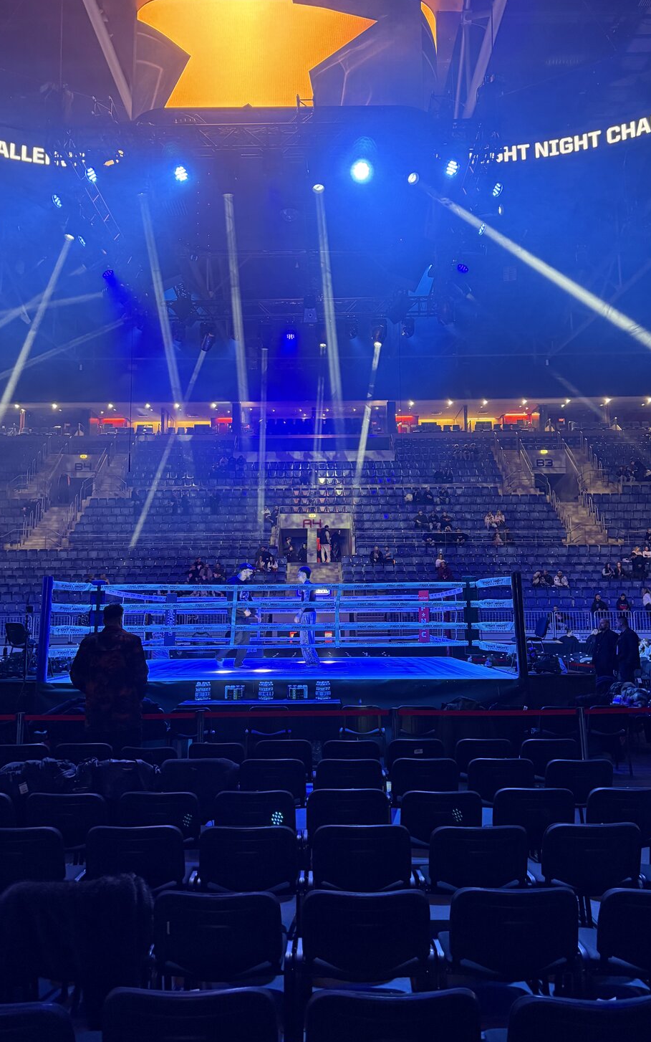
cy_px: 496
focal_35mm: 28
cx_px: 321
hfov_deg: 44.5
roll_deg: +0.7
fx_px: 795
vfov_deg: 66.4
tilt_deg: +8.3
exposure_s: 1/50
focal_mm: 6.76
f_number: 1.78
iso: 640
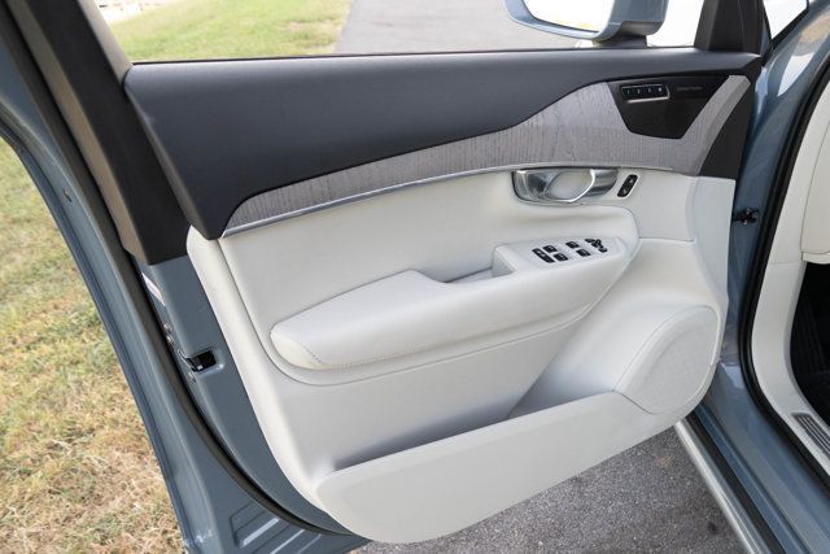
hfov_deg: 62.5
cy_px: 330
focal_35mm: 29
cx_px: 506
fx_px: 675
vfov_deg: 44.4
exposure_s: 1/200
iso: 1000
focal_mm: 24
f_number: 6.3
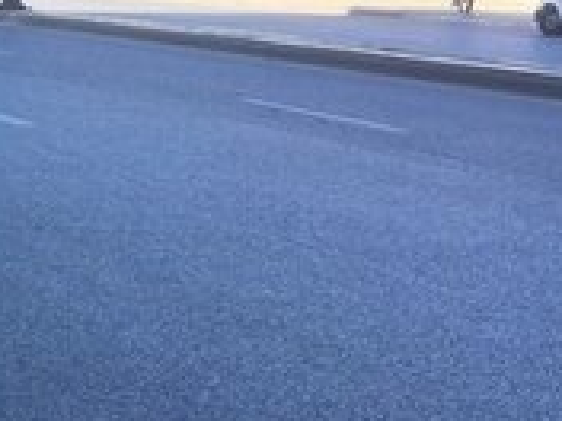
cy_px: 330
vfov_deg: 13.5
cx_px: -447
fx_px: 1770
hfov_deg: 15.5
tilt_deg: -12.9
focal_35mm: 109
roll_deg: +0.8
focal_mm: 4.15
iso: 32
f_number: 2.2
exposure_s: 1/494
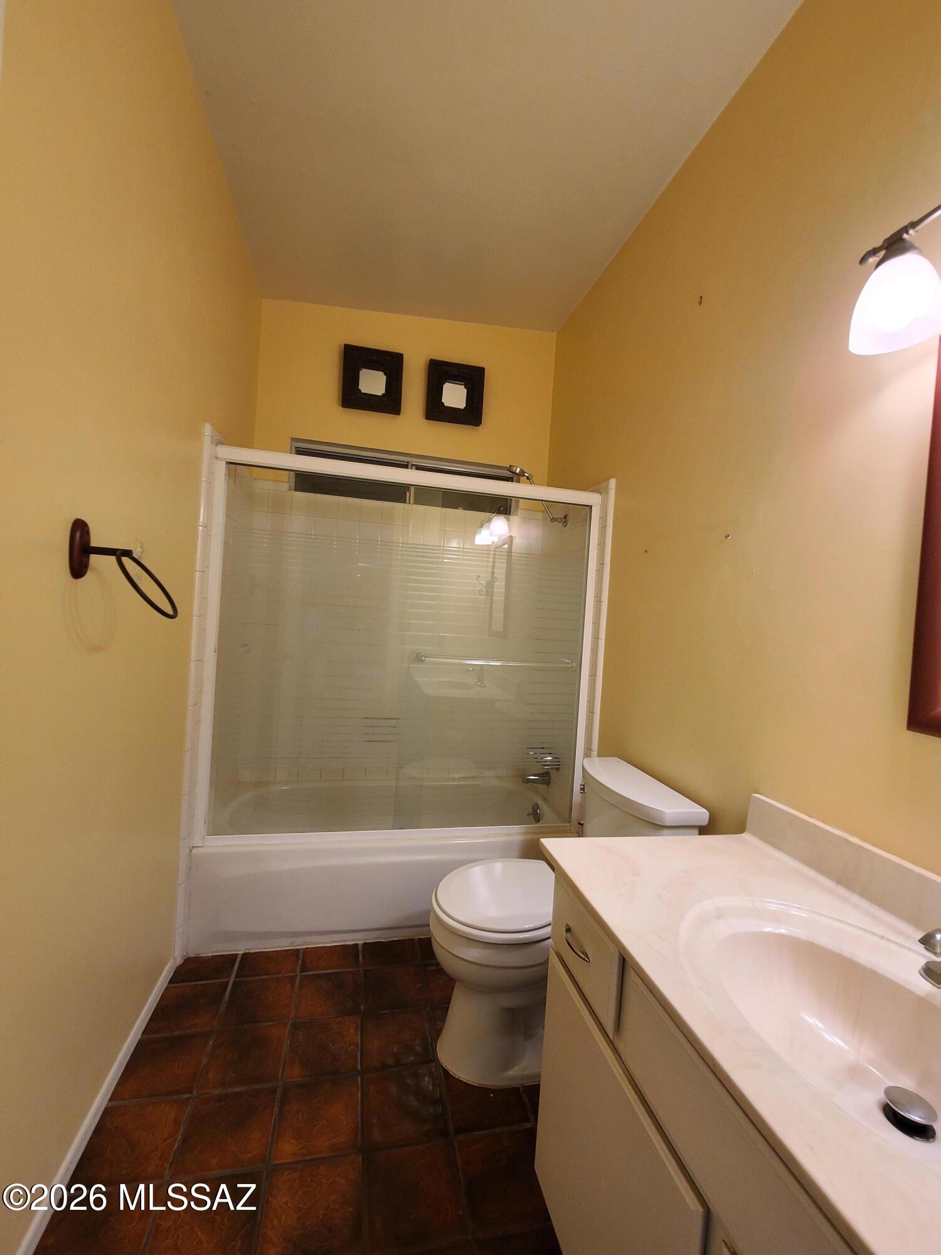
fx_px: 471
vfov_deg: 106.2
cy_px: 628
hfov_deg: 89.9
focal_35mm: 13
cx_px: 470
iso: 200
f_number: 2.2
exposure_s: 1/60
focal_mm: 2.2
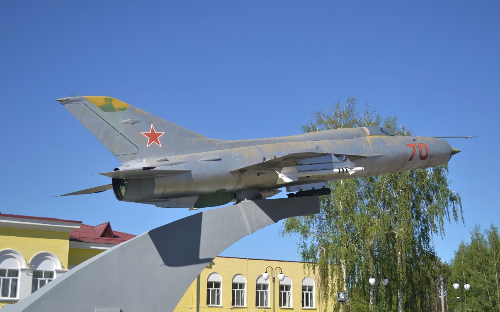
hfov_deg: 41.1
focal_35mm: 49
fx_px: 668
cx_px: 250
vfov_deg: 26.3
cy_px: 163
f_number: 4.8
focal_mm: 32
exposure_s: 1/640
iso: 100
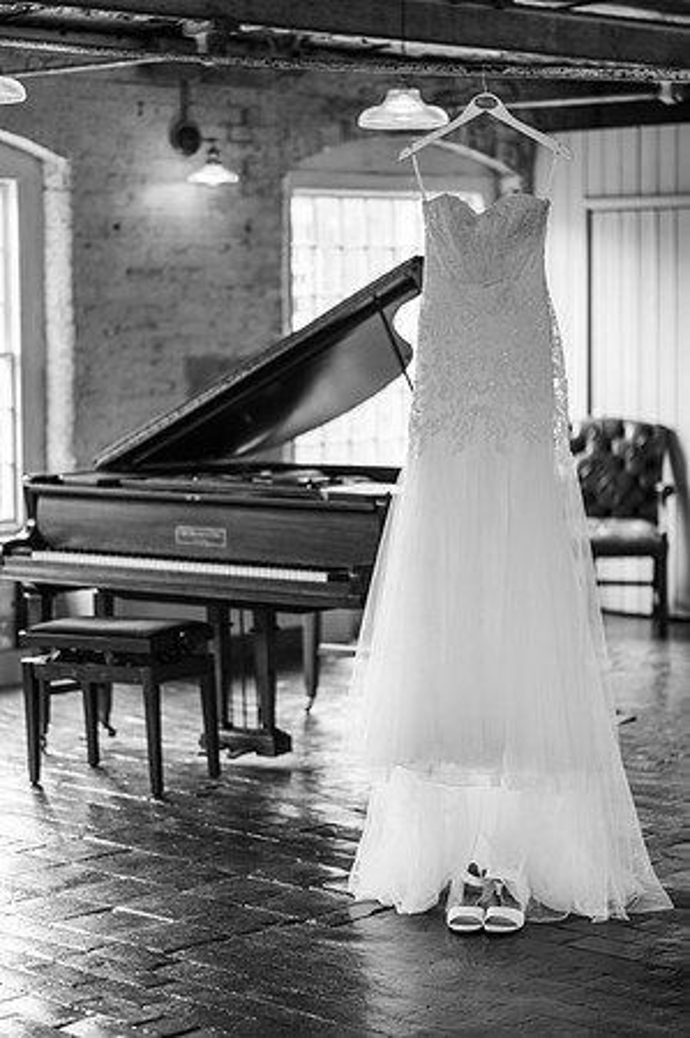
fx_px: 2449
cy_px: 519
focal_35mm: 85
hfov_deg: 16.0
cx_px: 345
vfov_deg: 23.9
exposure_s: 1/200
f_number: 1.8
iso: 110
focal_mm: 85
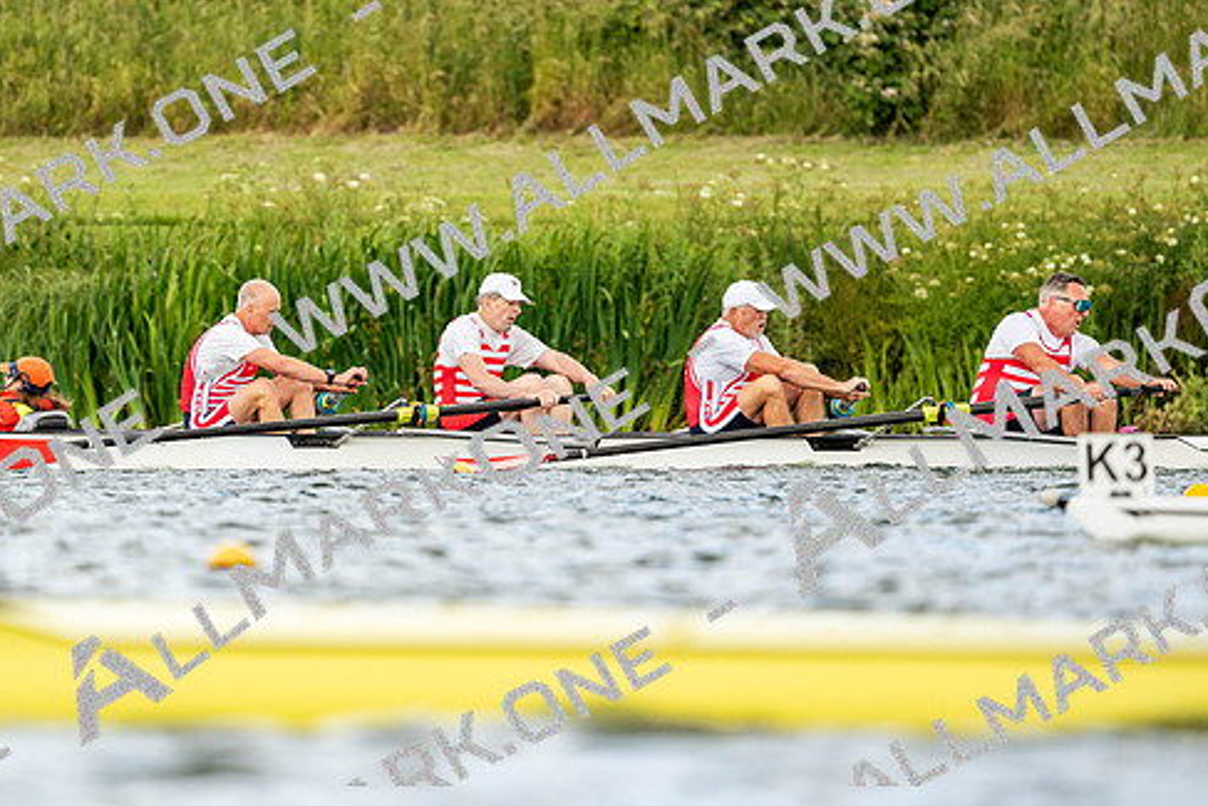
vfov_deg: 1.9
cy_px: 361
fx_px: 23964
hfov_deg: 2.9
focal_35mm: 714
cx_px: 575
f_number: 6.3
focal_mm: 600
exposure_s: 1/2000
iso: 800
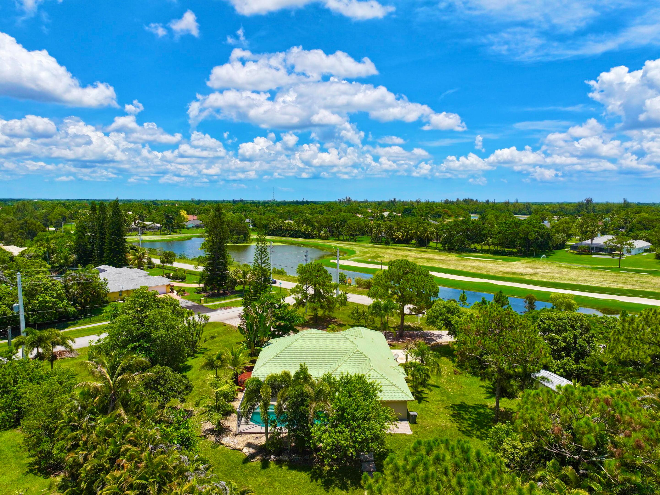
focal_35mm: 24
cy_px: 248
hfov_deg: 71.6
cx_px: 330
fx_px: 457
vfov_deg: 56.8
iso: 100
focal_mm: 12.29
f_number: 2.8
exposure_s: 1/2000
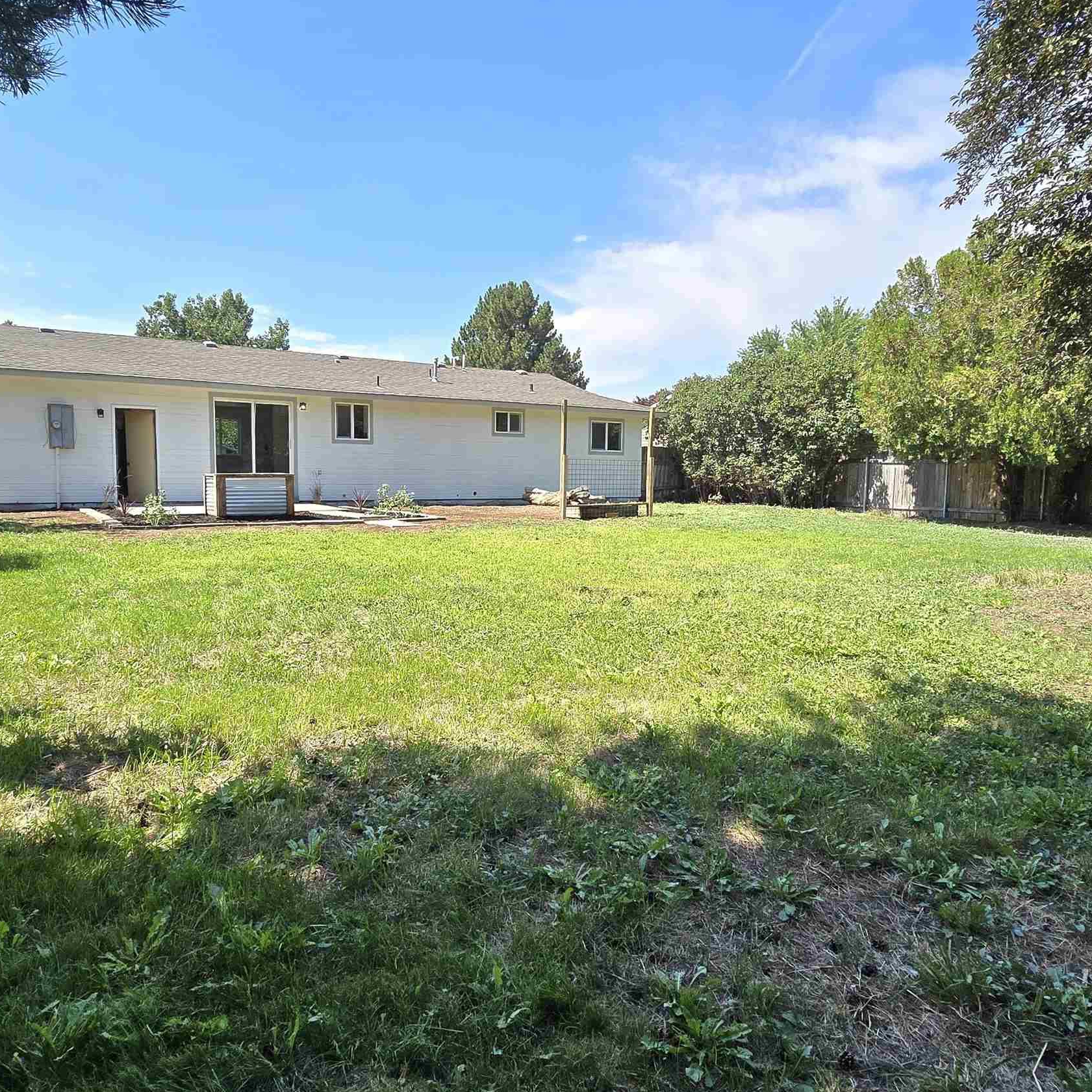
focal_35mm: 21
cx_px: 524
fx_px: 749
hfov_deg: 72.1
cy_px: 558
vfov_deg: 72.1
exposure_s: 1/1429
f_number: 2.2
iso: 50
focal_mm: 2.2
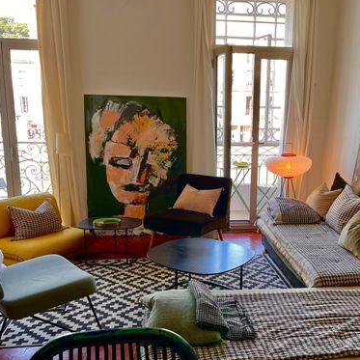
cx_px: 232
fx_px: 435
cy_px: 209
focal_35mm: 37
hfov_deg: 44.4
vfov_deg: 44.8
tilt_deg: -12.4
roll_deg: -1.6
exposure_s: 1/122
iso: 80
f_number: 1.6
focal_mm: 5.1
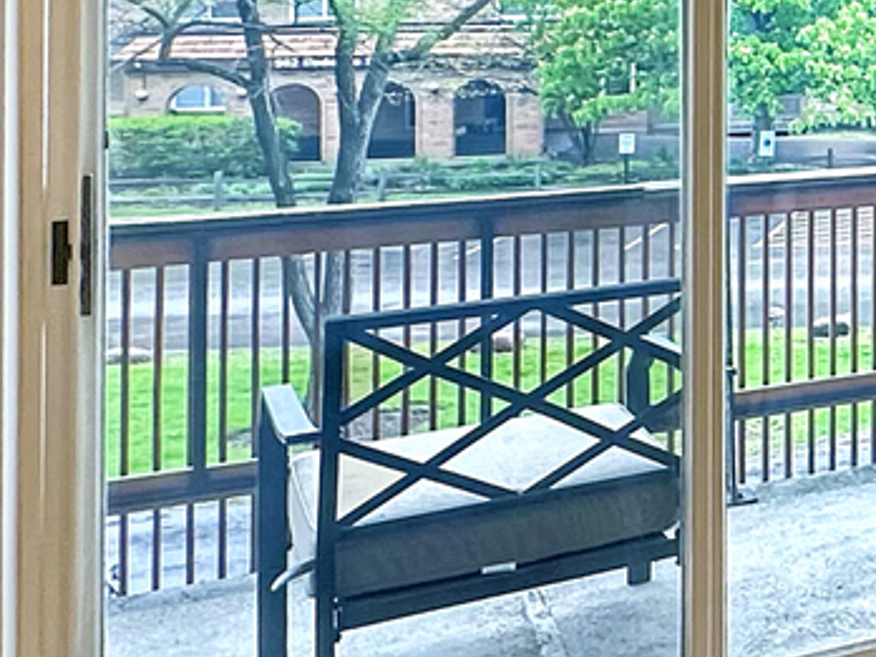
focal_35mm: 58
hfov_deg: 22.3
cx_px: 1523
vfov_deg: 25.2
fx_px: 1468
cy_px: 352
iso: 160
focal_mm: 2.22
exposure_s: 1/120
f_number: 2.2
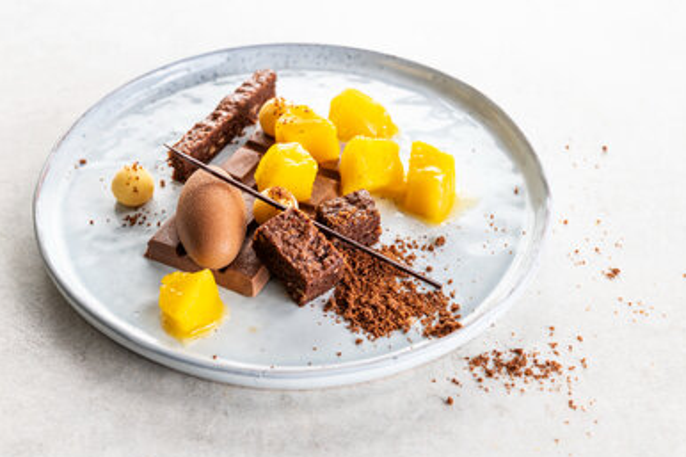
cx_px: 329
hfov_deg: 28.9
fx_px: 1333
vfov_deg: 19.4
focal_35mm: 70
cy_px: 208
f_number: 7.1
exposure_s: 1/125
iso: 40
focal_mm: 60
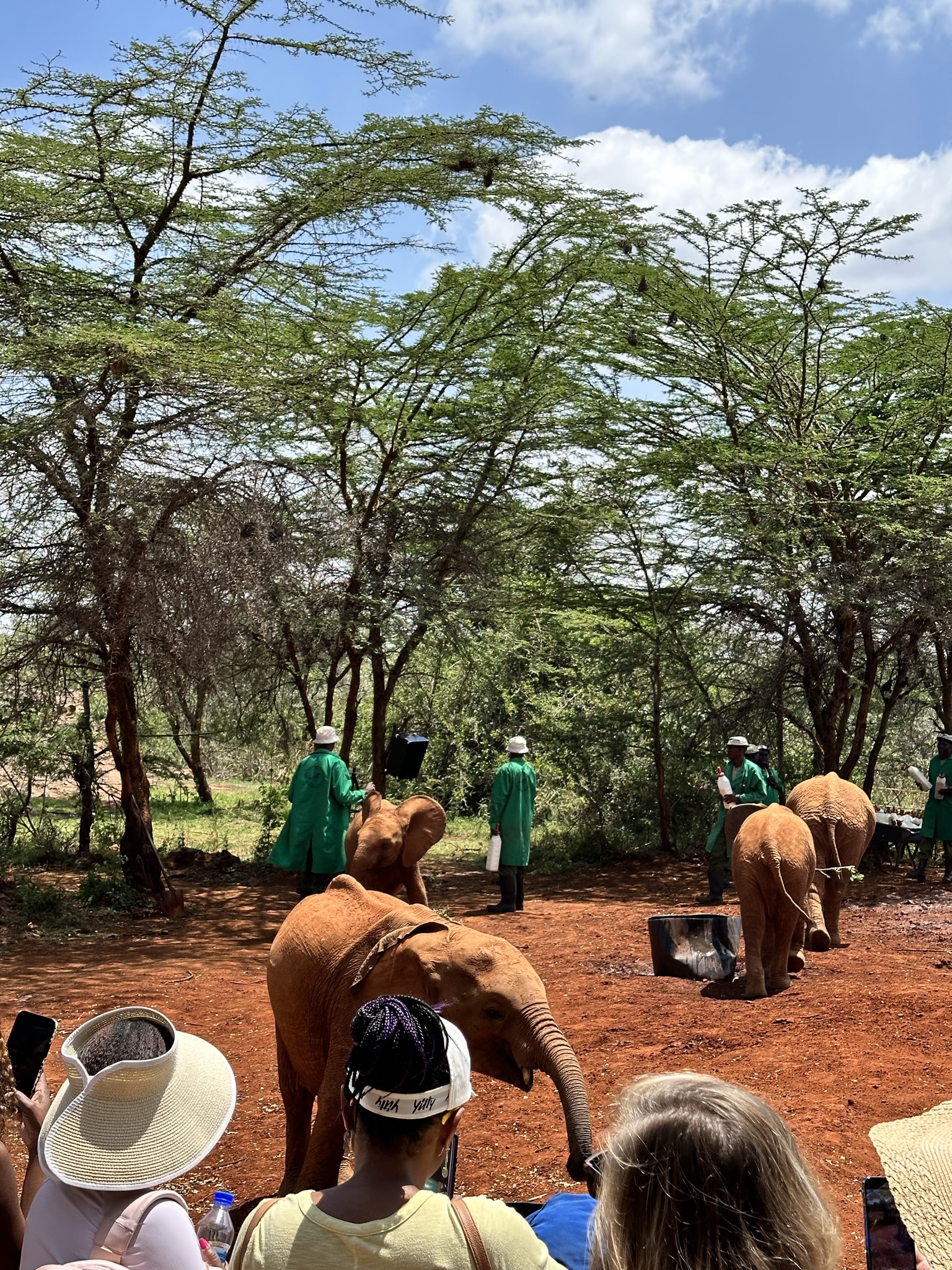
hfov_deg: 30.3
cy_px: 635
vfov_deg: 39.7
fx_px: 1760
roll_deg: -1.9
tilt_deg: +0.3
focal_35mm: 48
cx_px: 476
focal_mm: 6.86
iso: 64
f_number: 1.78
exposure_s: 1/1783
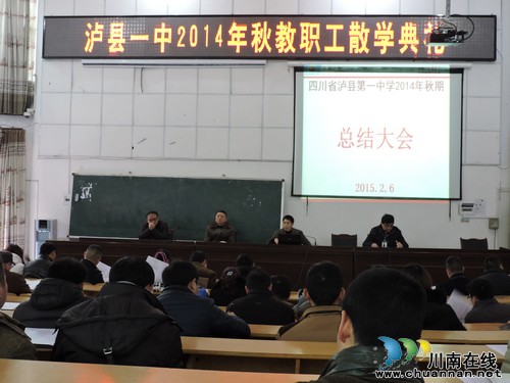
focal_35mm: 43
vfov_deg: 33.6
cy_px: 192
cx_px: 255
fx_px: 634
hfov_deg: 43.9
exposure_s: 1/13
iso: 400
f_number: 3.4
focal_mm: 7.7
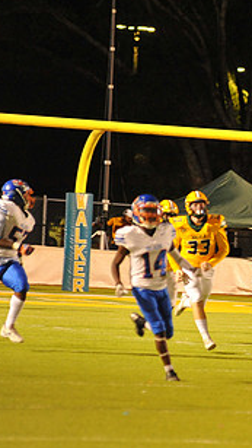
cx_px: 390
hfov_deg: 3.1
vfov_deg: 5.5
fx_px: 4686
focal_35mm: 395
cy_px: 271
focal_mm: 200
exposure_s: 1/160
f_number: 4.5
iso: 3200
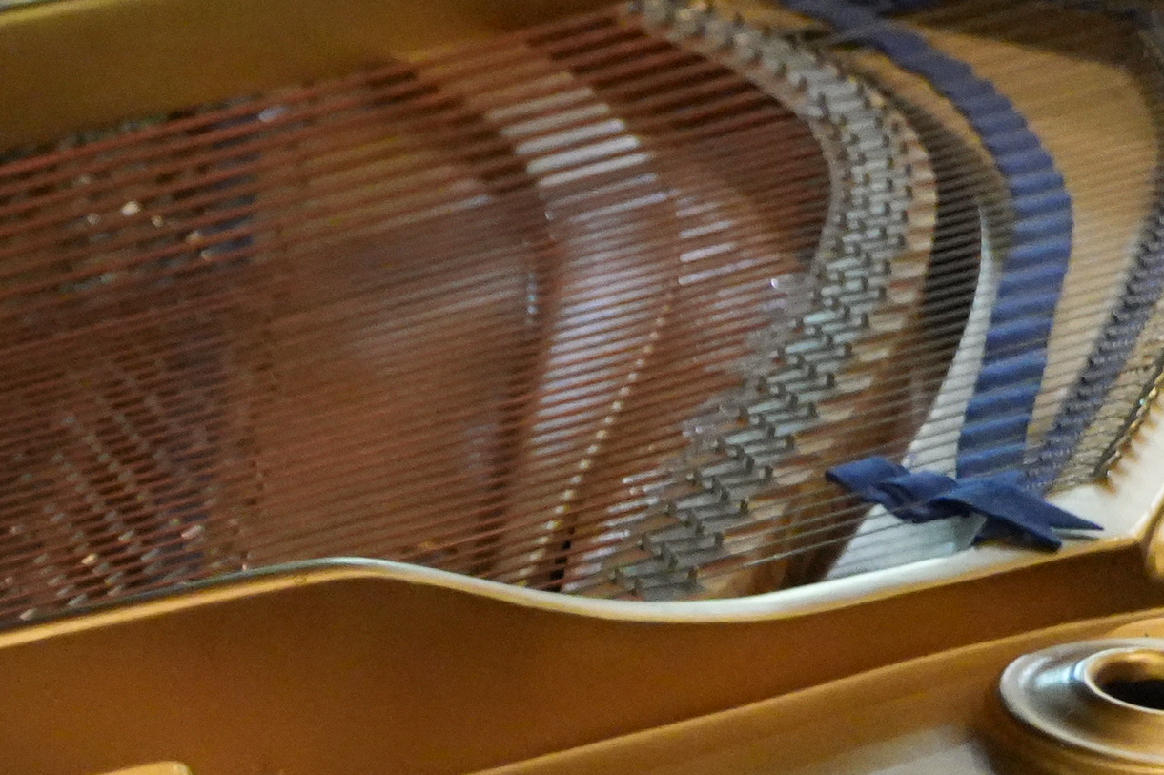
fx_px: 4525
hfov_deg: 13.7
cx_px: -649
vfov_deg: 9.5
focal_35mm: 140
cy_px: 1158
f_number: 2.8
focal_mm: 26
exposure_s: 1/160
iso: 5000
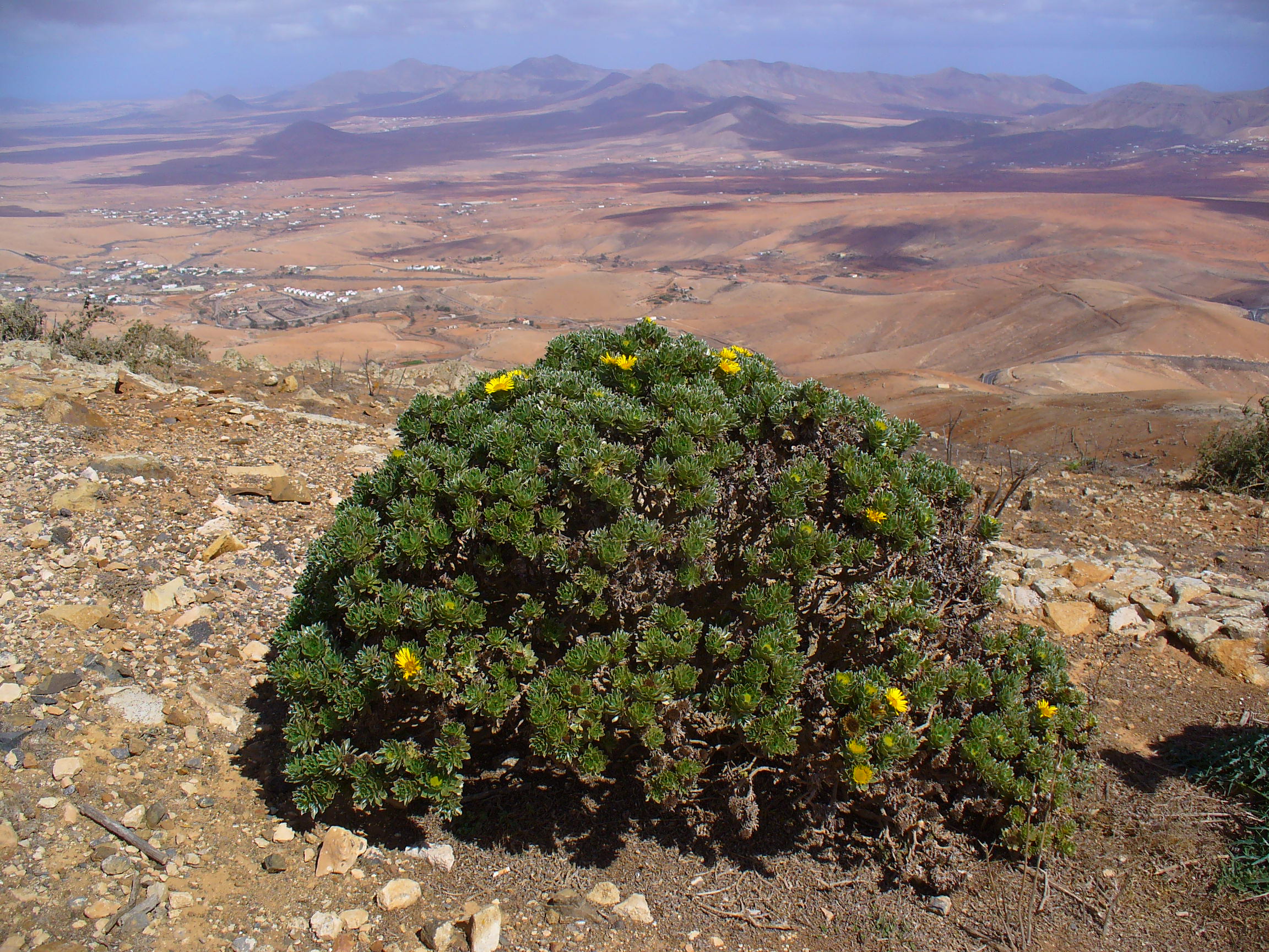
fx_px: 1356
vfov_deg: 38.7
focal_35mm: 37
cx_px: 634
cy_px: 476
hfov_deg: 50.1
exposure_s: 1/500
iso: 64
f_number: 5.6
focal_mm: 6.1
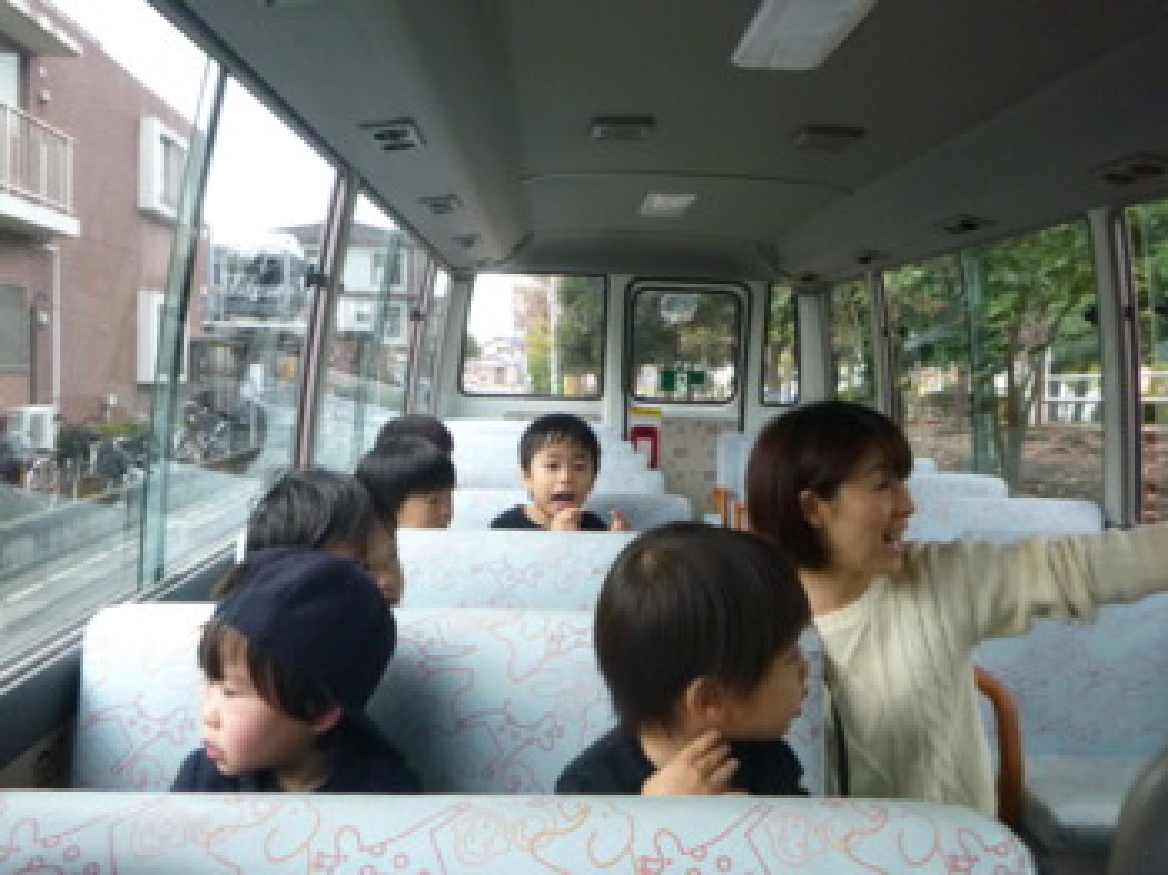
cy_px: 438
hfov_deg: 69.4
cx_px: 584
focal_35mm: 25
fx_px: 843
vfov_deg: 54.8
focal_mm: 4.5
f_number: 3.9
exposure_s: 1/200
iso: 400
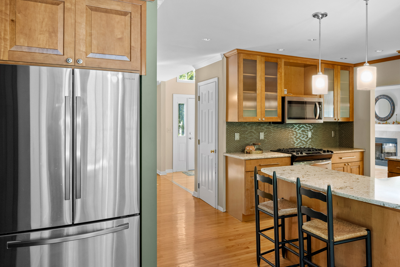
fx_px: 300
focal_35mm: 27
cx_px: 250
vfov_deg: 47.9
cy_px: 119
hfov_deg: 66.4
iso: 400
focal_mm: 19
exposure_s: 1/3
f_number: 9
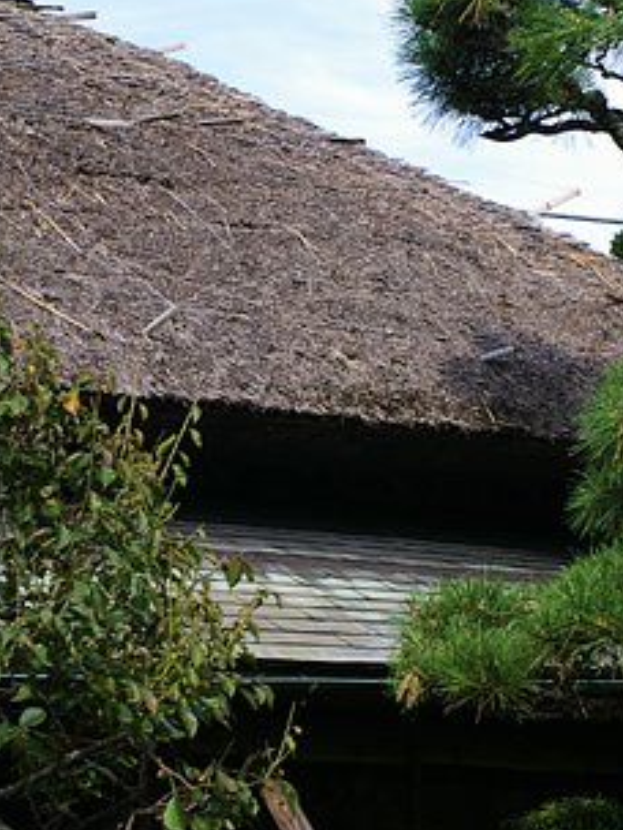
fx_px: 3408
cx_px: 266
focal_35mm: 142
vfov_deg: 13.9
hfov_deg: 10.4
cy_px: 494
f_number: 5.6
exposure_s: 1/90
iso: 200
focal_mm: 50
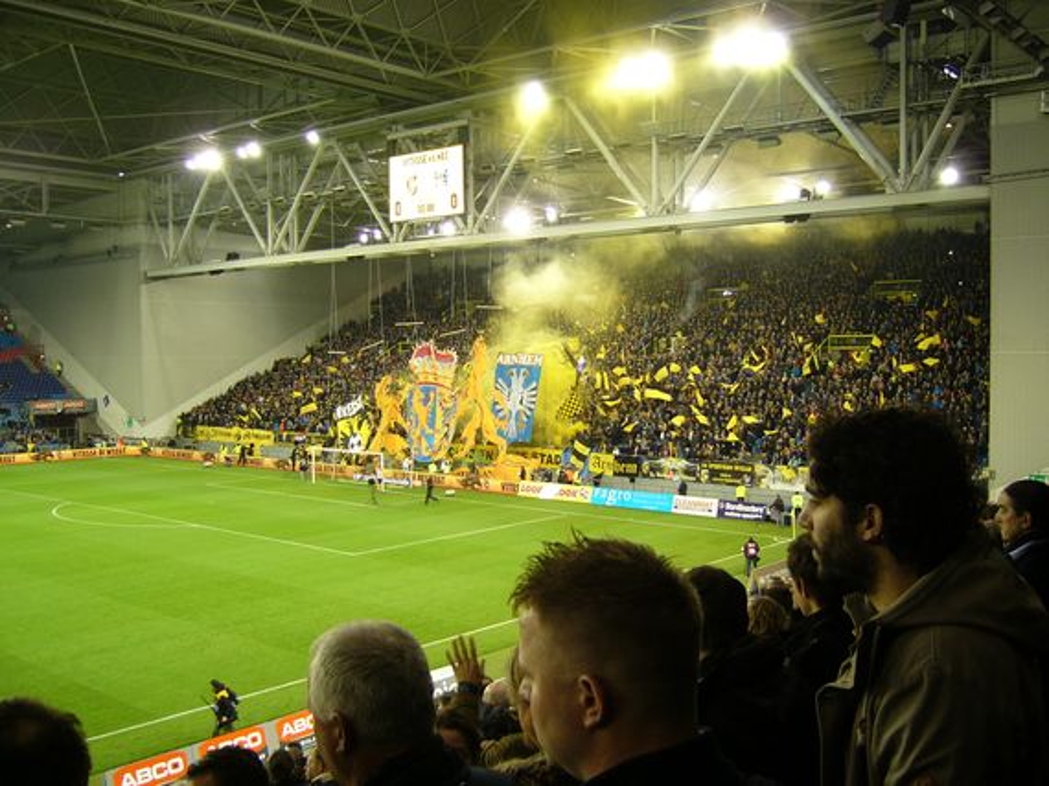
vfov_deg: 40.7
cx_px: 524
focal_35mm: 35
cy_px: 393
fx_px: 1060
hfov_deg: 52.6
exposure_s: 1/20
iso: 100
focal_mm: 5.8
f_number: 2.8
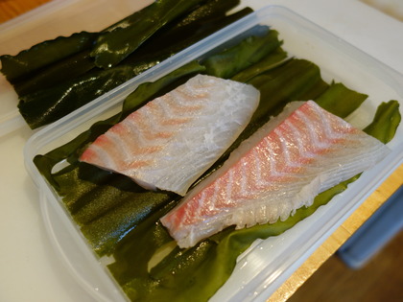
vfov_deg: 49.7
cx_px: 202
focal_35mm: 28
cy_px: 151
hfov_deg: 63.4
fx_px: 326
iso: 250
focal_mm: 10.4
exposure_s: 1/30
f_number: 1.8
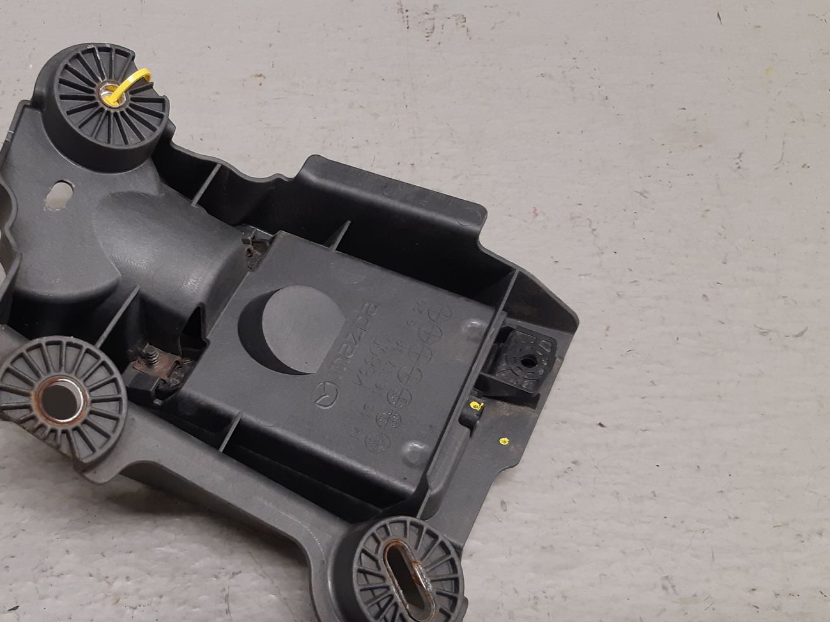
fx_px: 983
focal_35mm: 41
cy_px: 327
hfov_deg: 44.3
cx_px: 213
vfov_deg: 35.1
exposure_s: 1/50
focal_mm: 3.93
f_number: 1.7
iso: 125
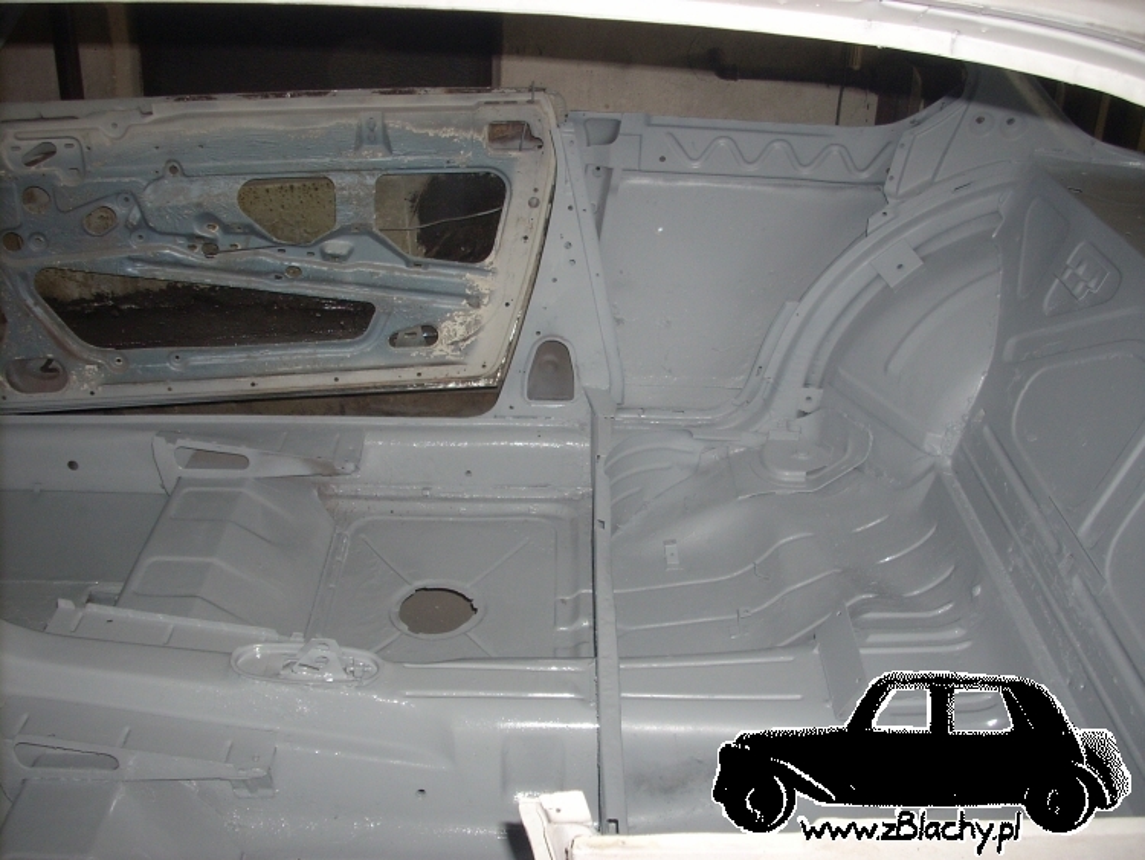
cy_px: 430
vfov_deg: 38.7
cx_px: 572
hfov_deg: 50.1
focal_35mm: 37
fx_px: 1224
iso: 100
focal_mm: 6.2
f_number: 2.8
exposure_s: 1/60
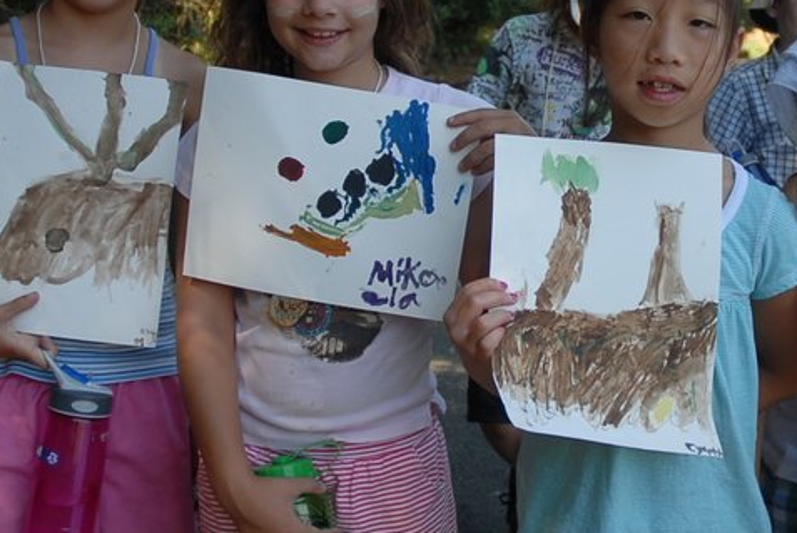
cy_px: 190
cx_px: 540
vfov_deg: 23.4
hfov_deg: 34.1
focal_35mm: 58
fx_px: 1285
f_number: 3.5
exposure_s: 1/250
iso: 140
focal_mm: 18
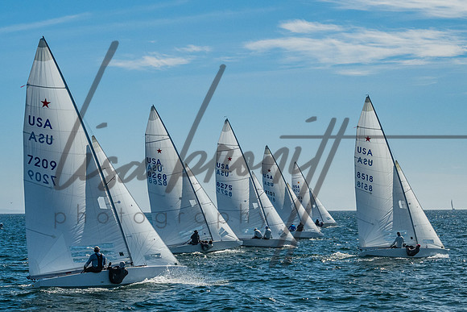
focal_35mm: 116
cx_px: 288
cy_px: 145
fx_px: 1503
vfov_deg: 11.8
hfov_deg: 17.6
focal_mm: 62
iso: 400
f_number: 10
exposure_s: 1/1000
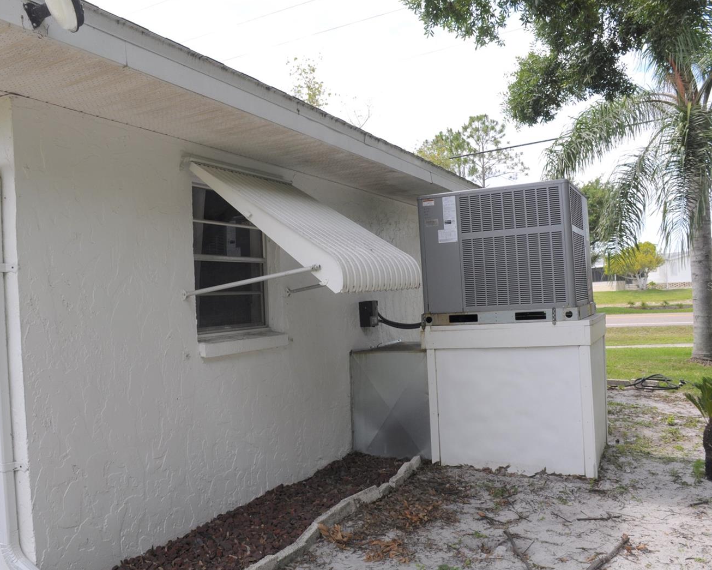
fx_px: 653
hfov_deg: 57.1
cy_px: 286
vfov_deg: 47.1
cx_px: 319
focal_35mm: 31
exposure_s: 1/320
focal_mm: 18
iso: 200
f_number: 9
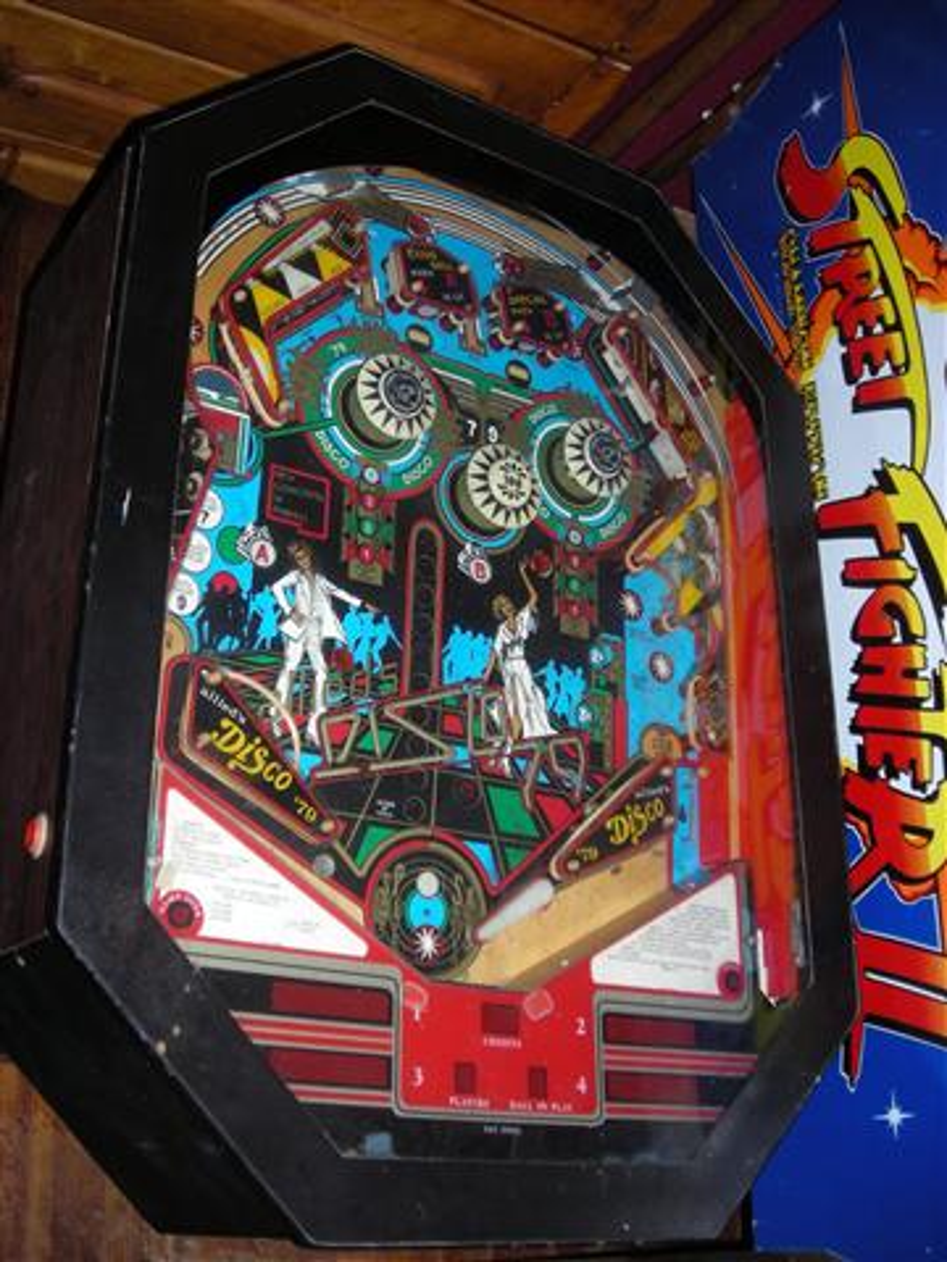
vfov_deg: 49.0
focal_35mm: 38
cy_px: 631
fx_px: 1386
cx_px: 474
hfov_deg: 37.7
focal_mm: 6.3
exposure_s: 1/60
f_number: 3.2
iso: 113
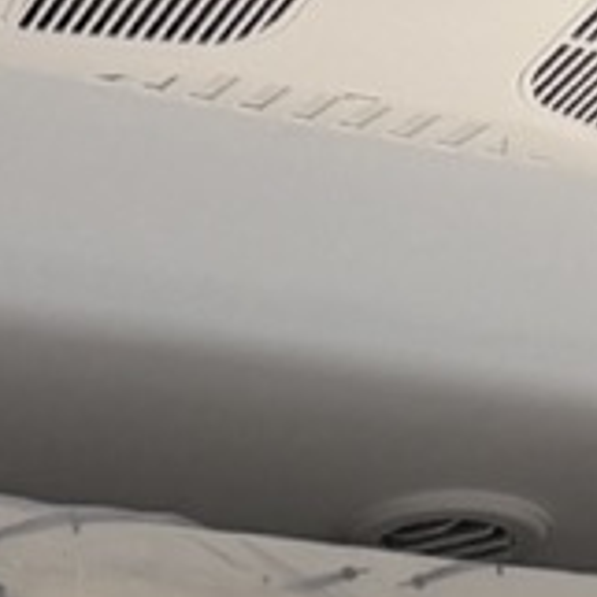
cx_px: -330
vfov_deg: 8.9
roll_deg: -2.5
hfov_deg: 10.0
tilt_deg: +6.7
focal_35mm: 169
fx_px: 3298
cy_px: 1624
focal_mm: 6.76
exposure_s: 1/72
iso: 200
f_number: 1.78
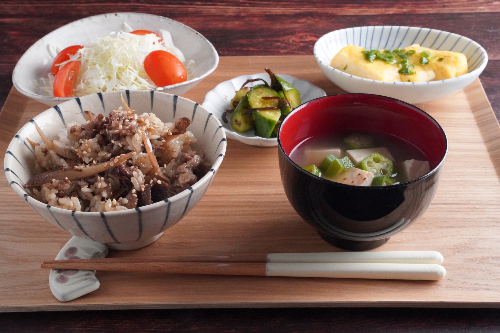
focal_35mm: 60
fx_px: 828
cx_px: 250
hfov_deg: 33.6
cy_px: 166
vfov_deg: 22.8
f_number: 22
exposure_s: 1/50
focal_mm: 59.6
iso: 20000
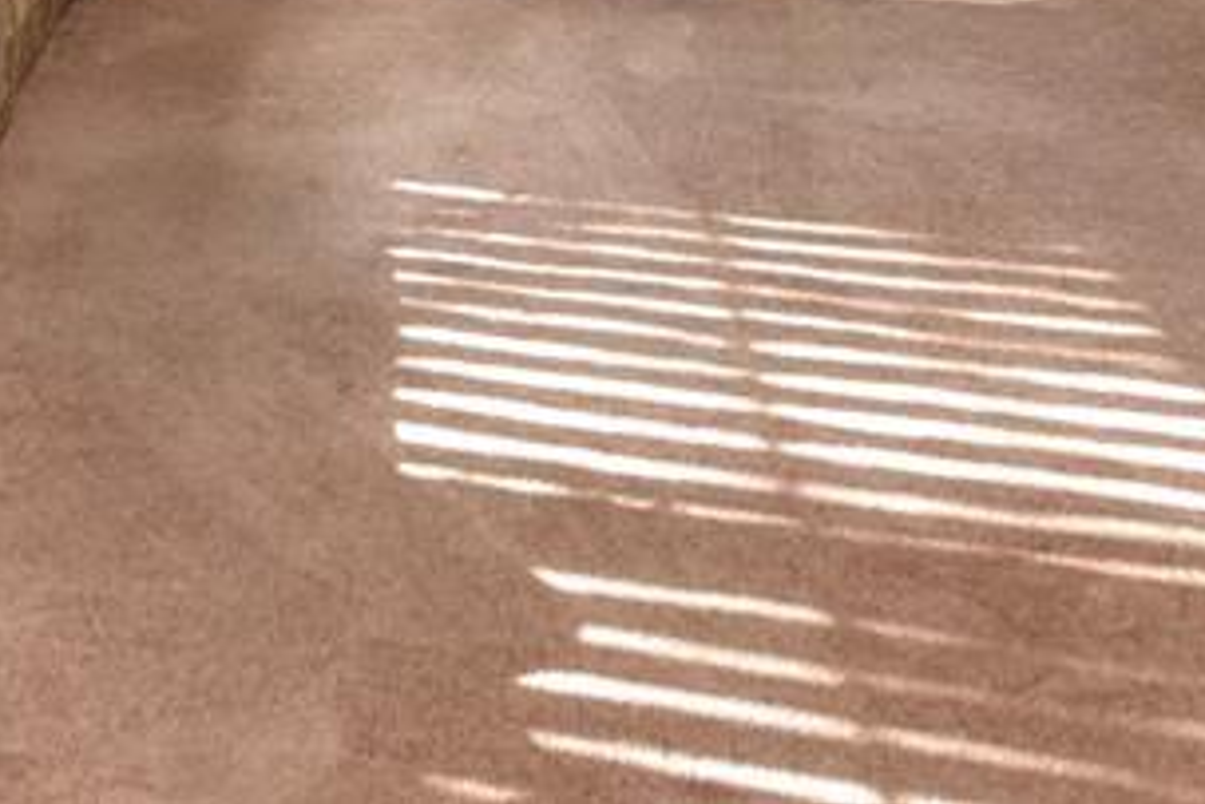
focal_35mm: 64
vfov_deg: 17.9
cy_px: -545
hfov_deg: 31.3
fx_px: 2143
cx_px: 464
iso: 800
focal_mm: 19
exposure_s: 1/100
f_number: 5
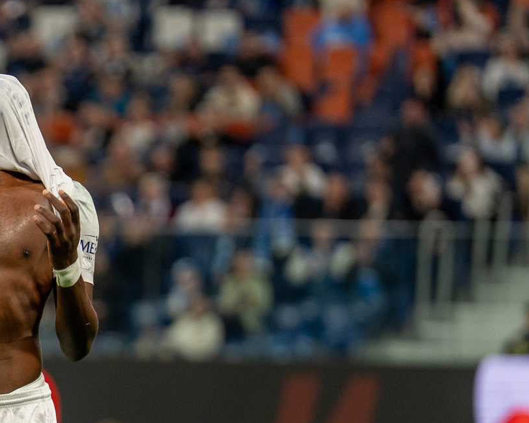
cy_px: 424
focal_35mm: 566
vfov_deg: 2.7
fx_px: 8863
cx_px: -17
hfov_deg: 3.4
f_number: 2.8
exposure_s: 1/1000
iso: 800
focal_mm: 191
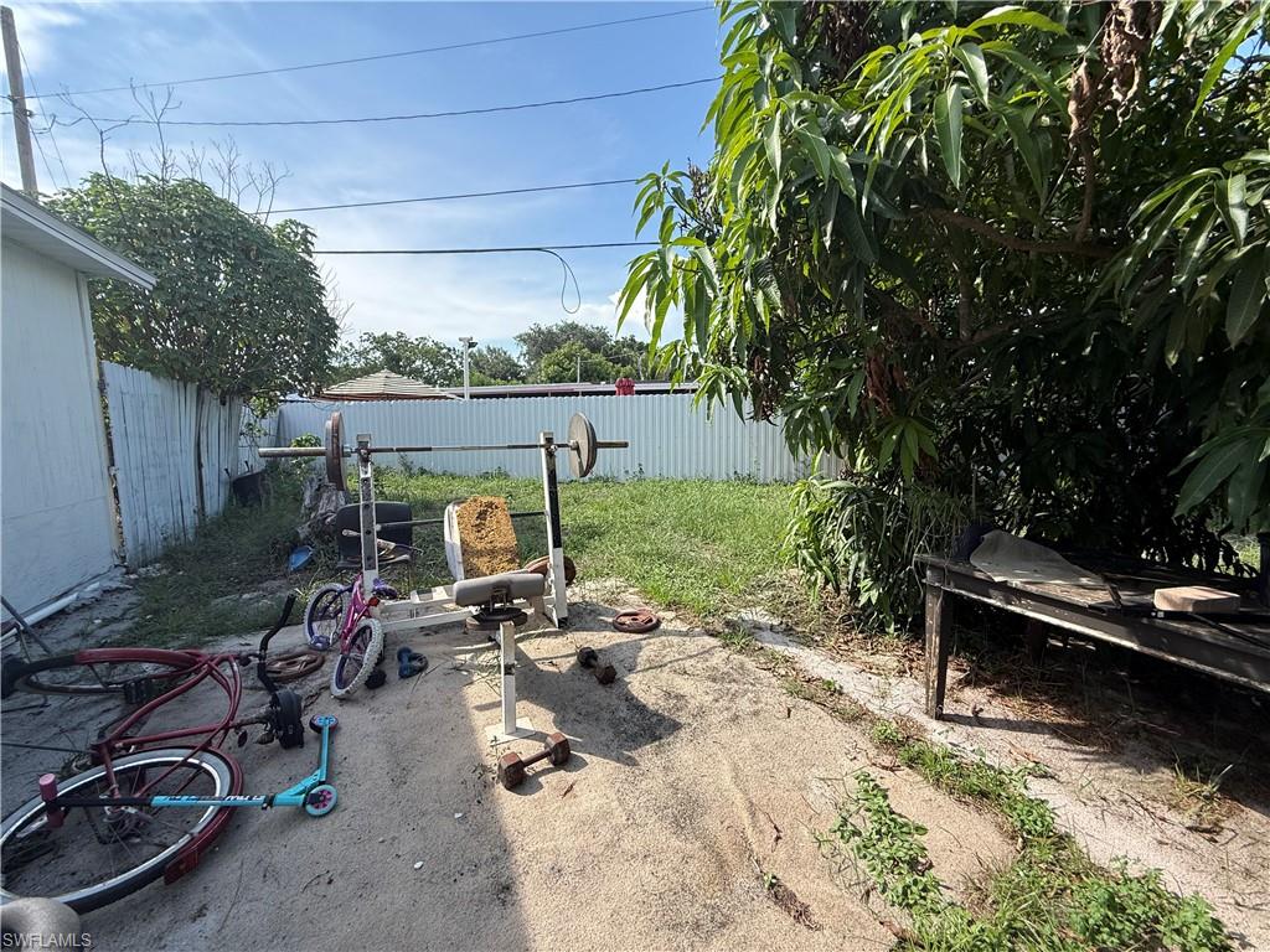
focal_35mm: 14
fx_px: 514
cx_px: 635
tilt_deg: -7.1
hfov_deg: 102.1
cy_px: 476
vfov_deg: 85.7
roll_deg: +1.0
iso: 64
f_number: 2.2
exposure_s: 1/1033
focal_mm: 2.22
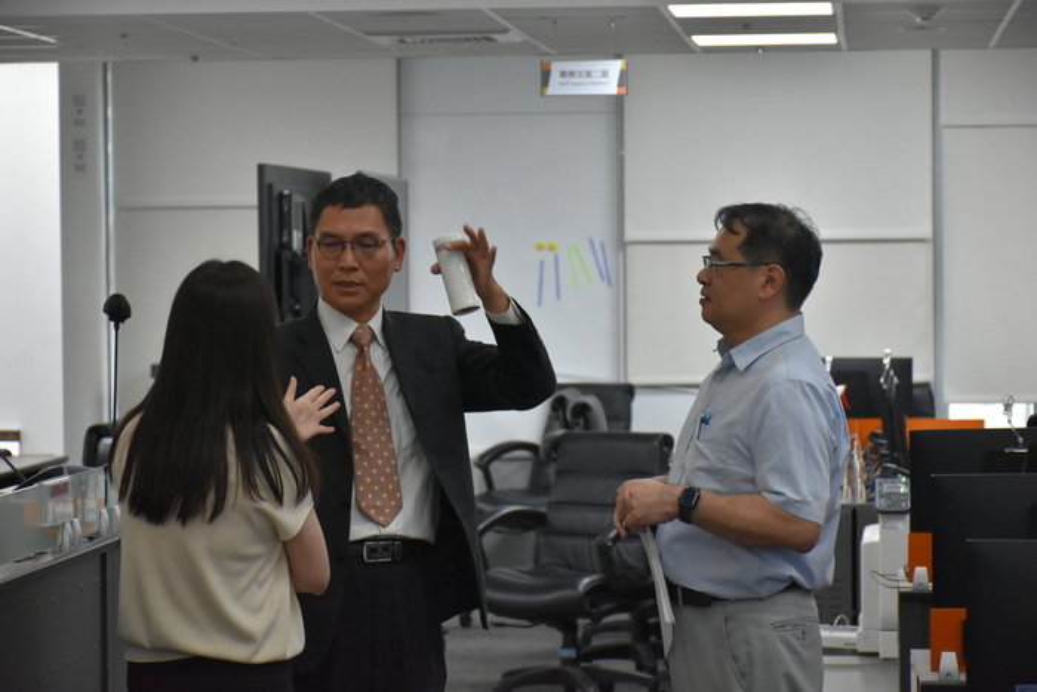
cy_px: 346
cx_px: 518
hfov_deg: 16.1
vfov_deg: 10.8
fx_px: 3673
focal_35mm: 128
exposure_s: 1/200
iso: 2000
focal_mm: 85
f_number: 5.3
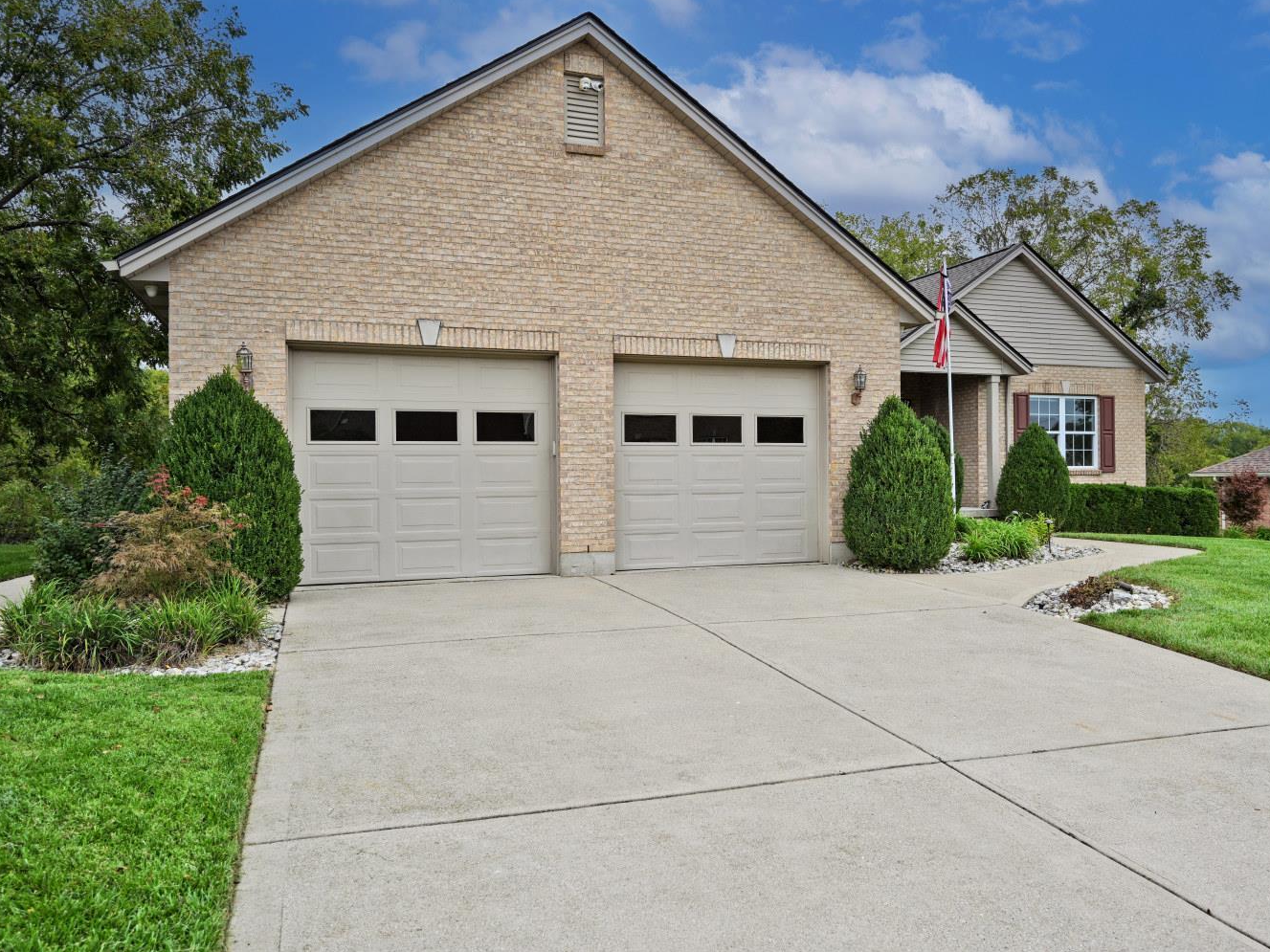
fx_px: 937
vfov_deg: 53.9
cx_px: 715
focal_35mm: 26
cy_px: 476
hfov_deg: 68.0
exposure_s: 1/250
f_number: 5.6
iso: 140
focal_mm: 23.5
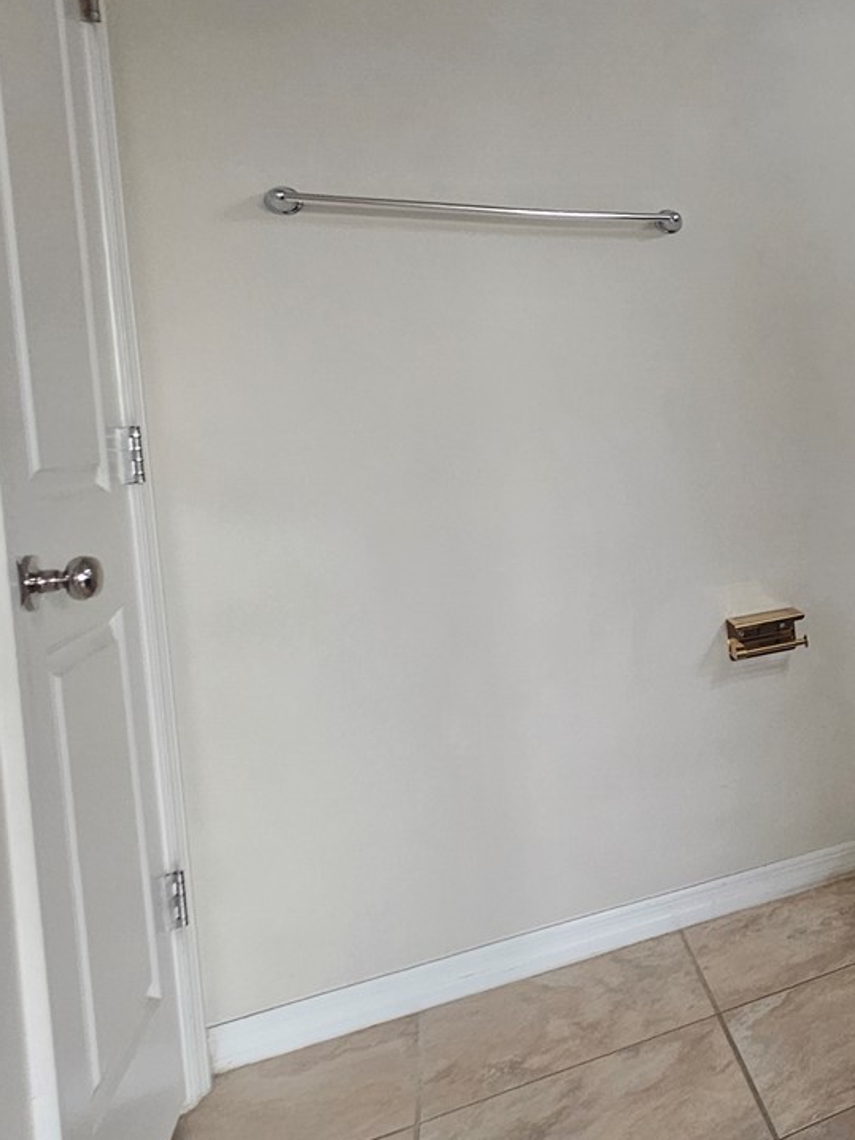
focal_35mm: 29
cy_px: 423
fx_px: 955
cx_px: 1241
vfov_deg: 60.8
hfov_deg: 30.4
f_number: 2.2
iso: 160
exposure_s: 1/60
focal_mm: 2.2
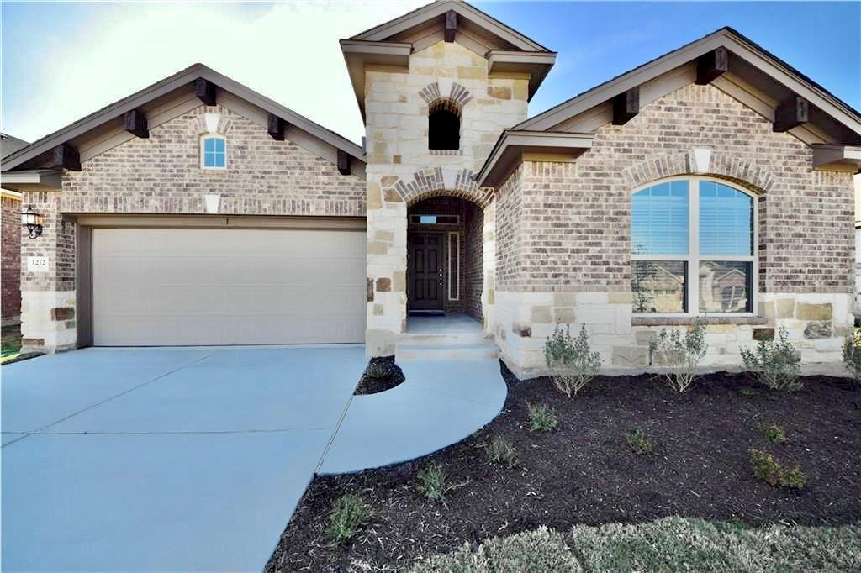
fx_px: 287
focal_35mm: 12
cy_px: 286
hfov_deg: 112.6
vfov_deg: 90.0
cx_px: 430
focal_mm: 8
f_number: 8
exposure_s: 1/250
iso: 200
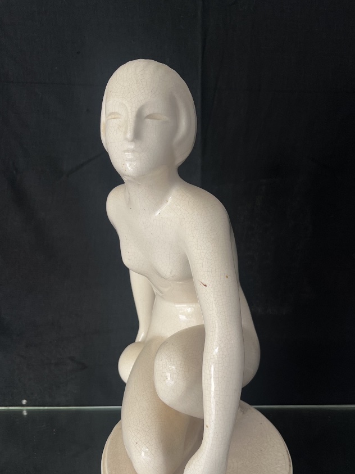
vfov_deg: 49.8
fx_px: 506
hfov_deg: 38.6
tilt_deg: -9.2
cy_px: 283
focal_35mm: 37
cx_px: 185
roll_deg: +0.5
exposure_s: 1/122
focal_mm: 5.1
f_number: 1.6
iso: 50
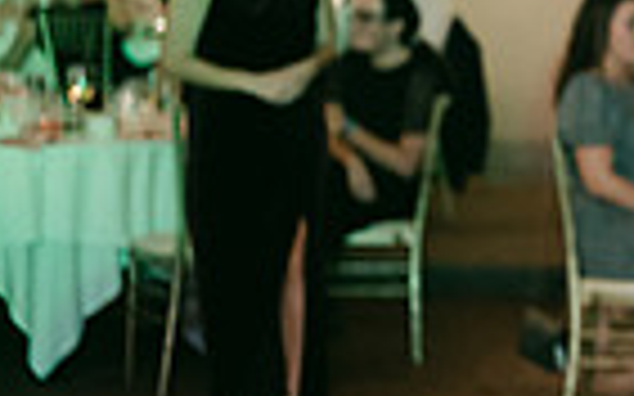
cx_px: 1057
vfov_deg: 8.8
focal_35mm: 147
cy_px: -34
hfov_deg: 13.1
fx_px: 2539
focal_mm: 35
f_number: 1.2
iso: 1250
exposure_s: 1/125
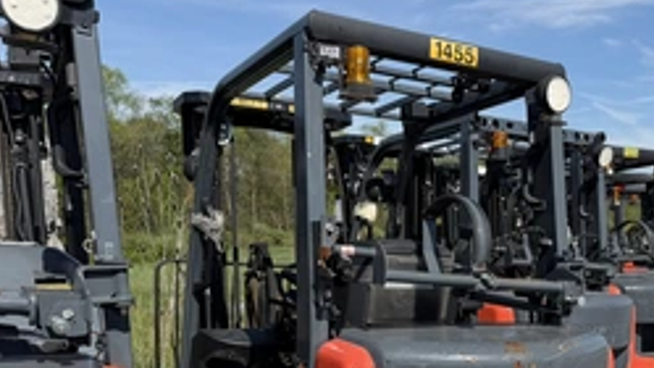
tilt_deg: -10.0
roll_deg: +0.1
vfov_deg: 27.0
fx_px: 728
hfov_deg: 47.2
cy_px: 357
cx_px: 457
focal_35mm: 42
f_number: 1.78
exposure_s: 1/3953
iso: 80
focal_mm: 6.76
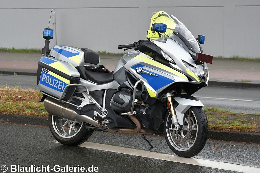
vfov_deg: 16.1
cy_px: 86
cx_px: 130
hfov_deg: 23.9
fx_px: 614
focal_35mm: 85
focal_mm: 85
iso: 400
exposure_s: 1/160
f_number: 6.3
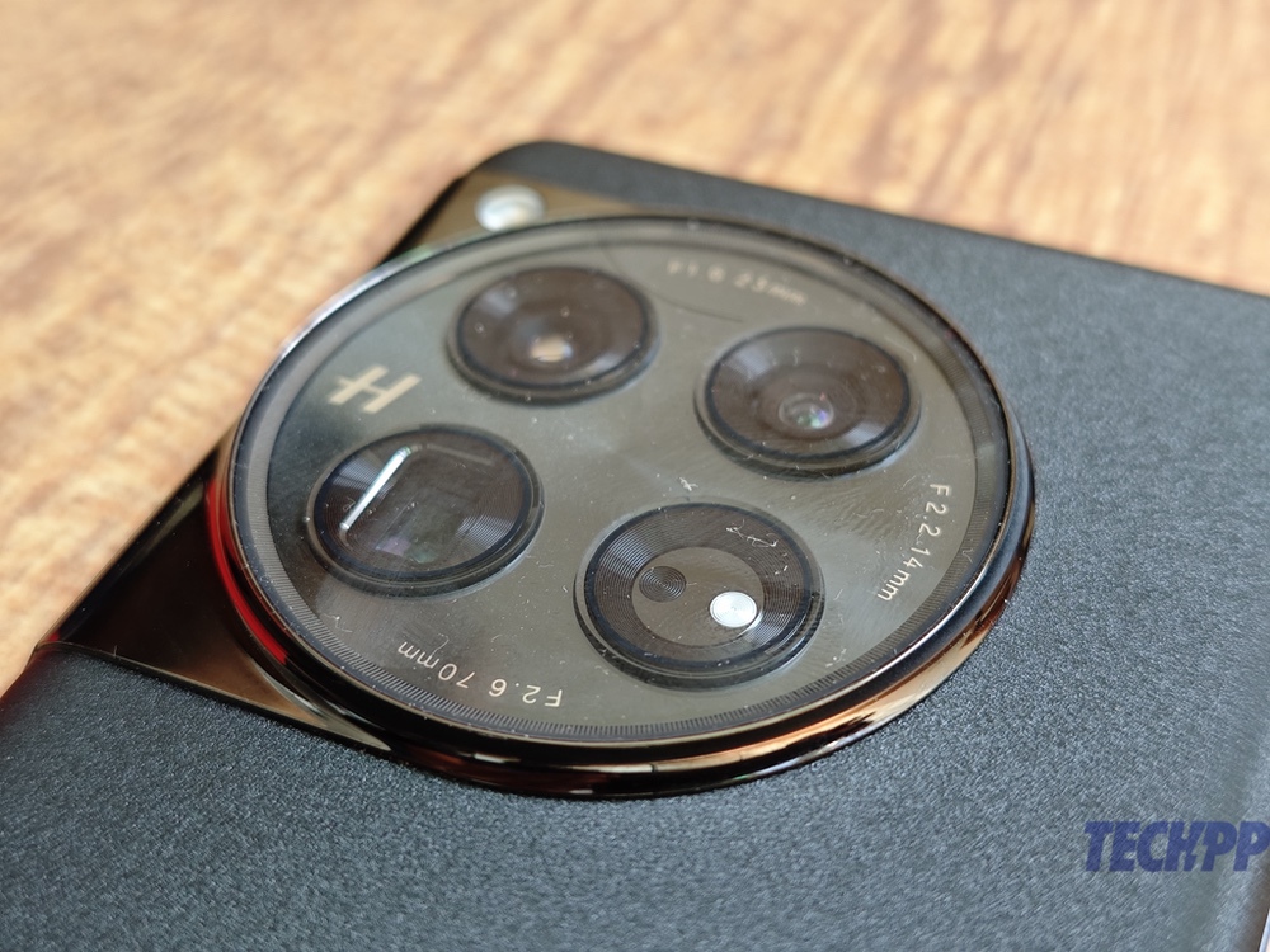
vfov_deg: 31.5
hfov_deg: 41.2
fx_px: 1688
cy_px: 476
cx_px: 635
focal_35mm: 46
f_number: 1.6
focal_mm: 6.55
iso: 200
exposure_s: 1/100
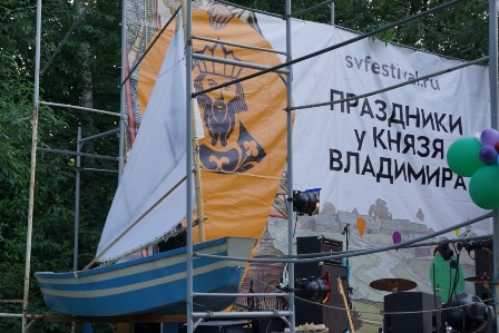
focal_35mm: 75
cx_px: 250
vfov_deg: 18.2
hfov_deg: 27.0
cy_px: 166
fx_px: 1040
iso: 400
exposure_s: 1/250
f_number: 8
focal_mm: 50
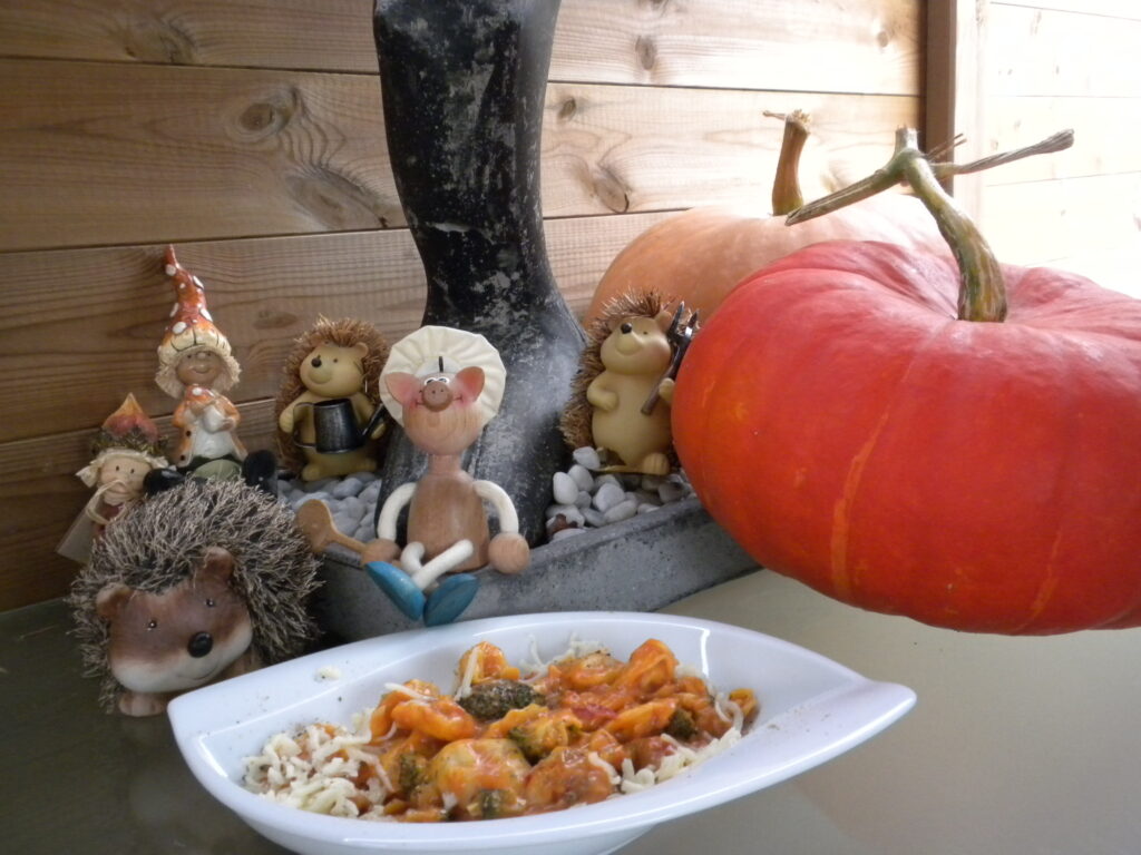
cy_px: 428
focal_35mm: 37
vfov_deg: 38.7
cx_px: 570
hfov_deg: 50.1
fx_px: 1220
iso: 400
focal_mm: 6.6
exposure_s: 1/35.2
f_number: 3.5
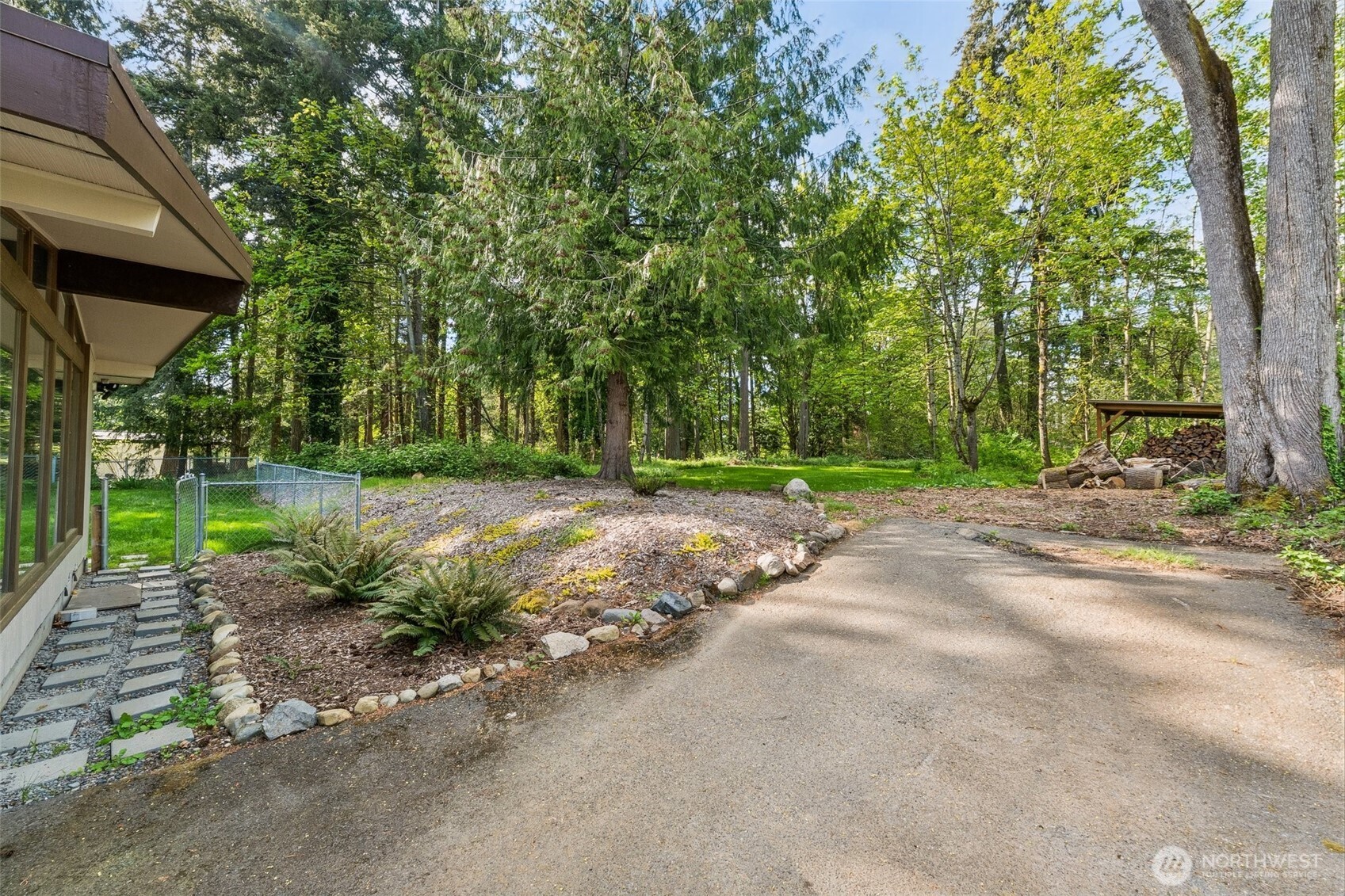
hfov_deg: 100.4
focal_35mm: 15
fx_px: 560
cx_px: 672
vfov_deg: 77.3
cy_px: 448
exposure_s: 1/40
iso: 250
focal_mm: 10
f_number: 9
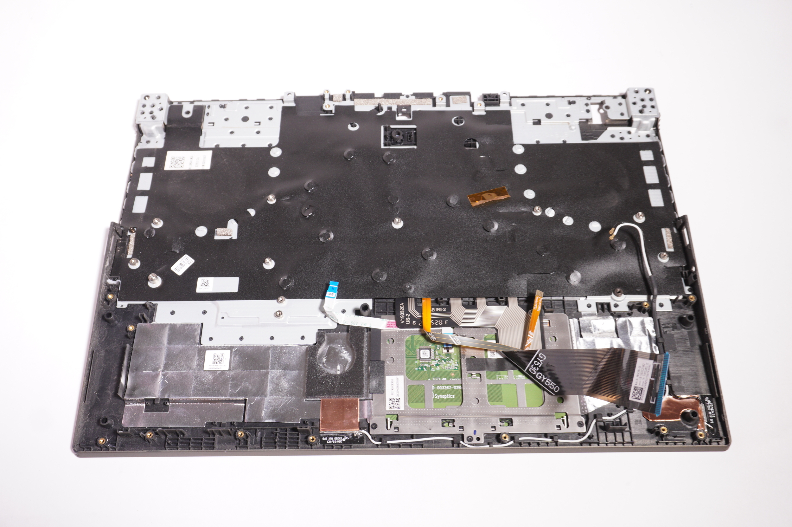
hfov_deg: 59.5
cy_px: 264
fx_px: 692
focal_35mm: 32
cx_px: 396
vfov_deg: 41.6
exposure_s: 1/13
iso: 200
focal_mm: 21
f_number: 5.6
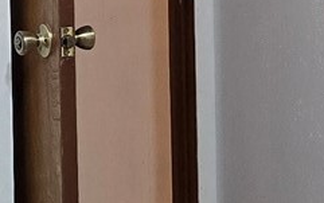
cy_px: -83
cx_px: 32
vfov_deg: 6.3
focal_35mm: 207
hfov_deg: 10.1
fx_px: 1829
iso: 400
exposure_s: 1/120
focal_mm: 6.3
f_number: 1.7
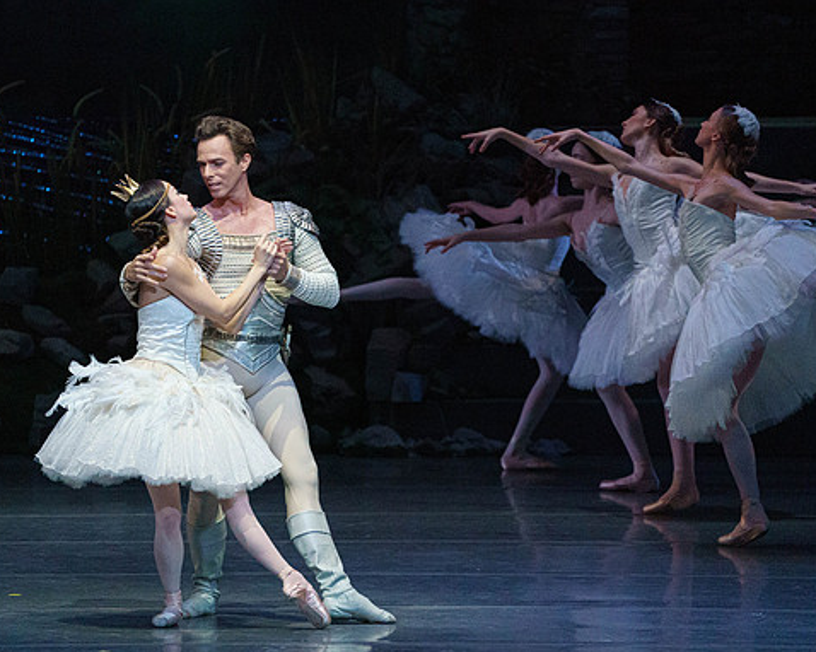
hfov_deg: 4.1
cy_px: 345
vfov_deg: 3.3
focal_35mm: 468
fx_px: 11298
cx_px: 391
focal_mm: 391
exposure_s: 1/250
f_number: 5.6
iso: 8000
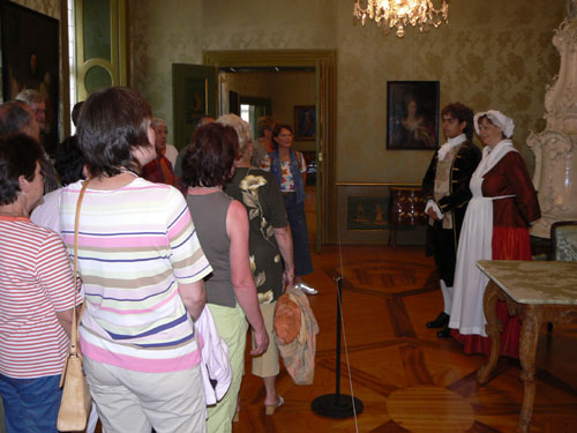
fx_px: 600
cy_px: 216
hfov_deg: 51.4
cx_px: 288
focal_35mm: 36
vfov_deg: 39.7
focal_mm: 6
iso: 100
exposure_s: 1/30
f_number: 2.8
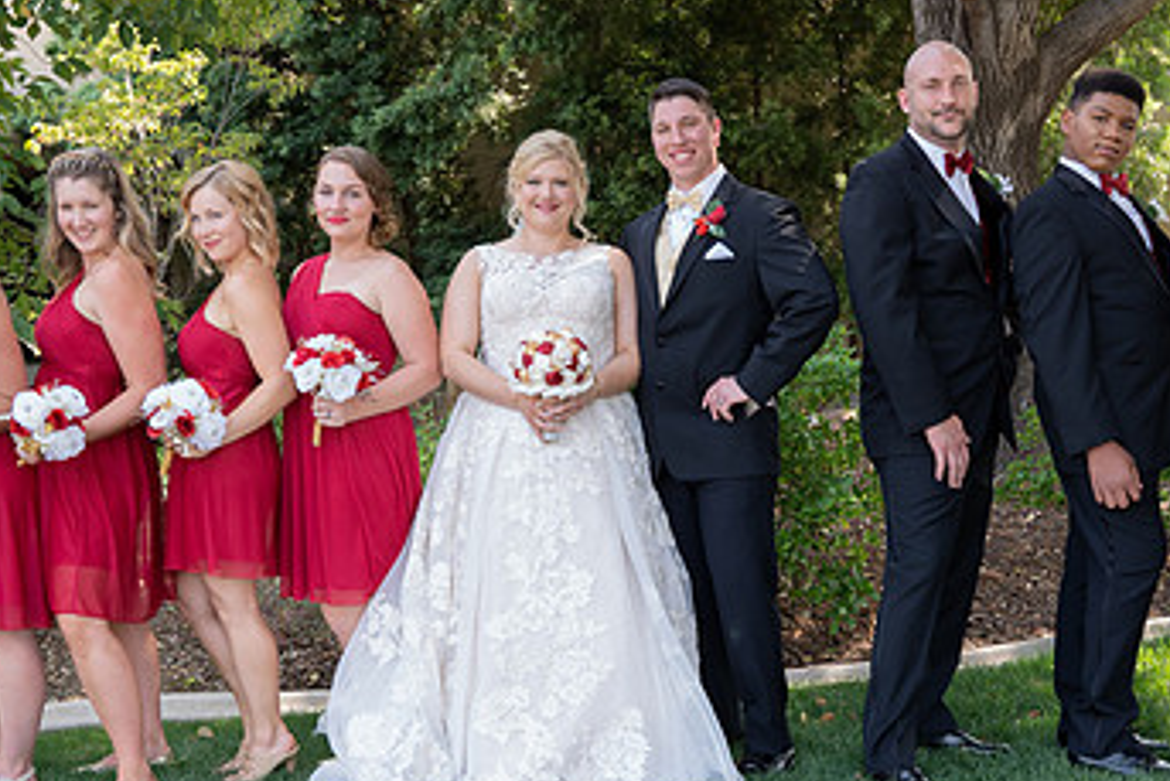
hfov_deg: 39.4
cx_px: 692
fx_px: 1626
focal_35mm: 50
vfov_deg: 26.8
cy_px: 543
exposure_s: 1/60
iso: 500
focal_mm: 28
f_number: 8
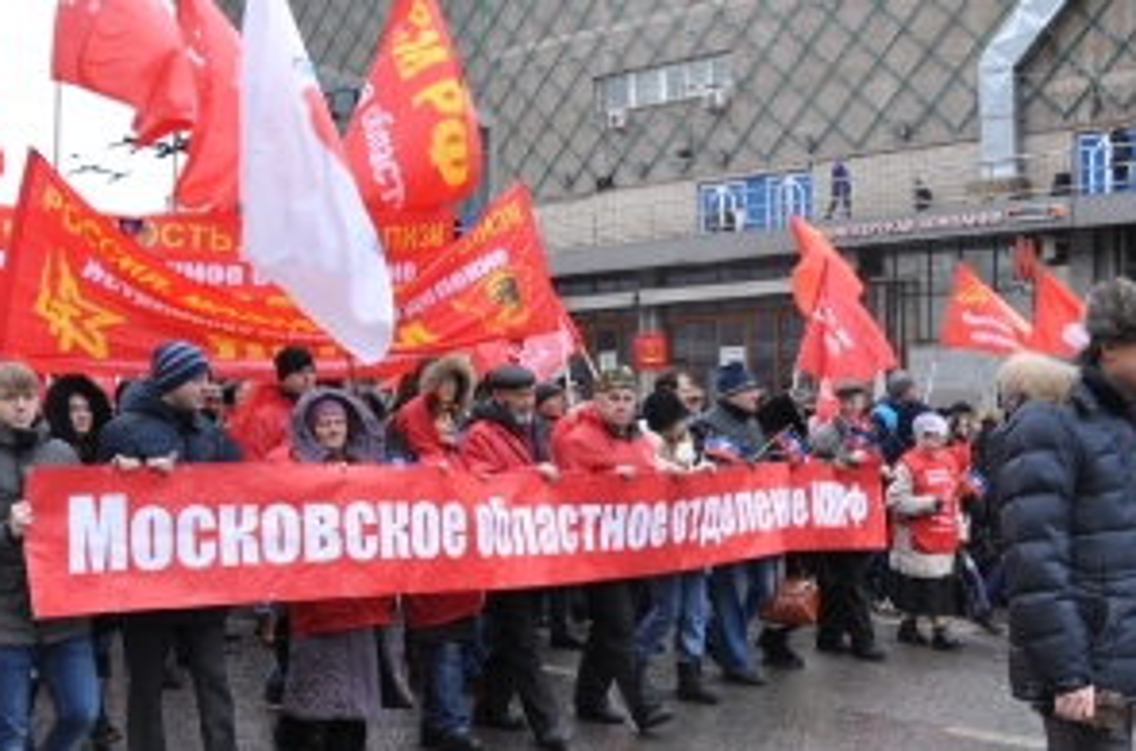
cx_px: 605
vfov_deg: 28.8
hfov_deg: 42.8
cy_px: 518
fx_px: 1448
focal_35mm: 46
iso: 200
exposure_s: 1/50
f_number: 7.1
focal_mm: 18
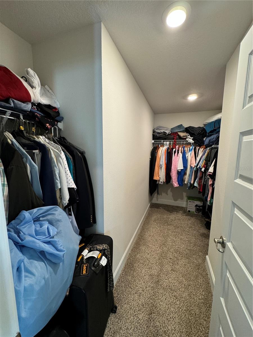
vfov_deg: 102.1
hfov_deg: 85.7
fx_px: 136
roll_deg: -0.3
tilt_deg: -8.6
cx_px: 126
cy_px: 168
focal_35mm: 14
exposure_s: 1/60
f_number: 2.2
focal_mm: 2.22
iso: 160
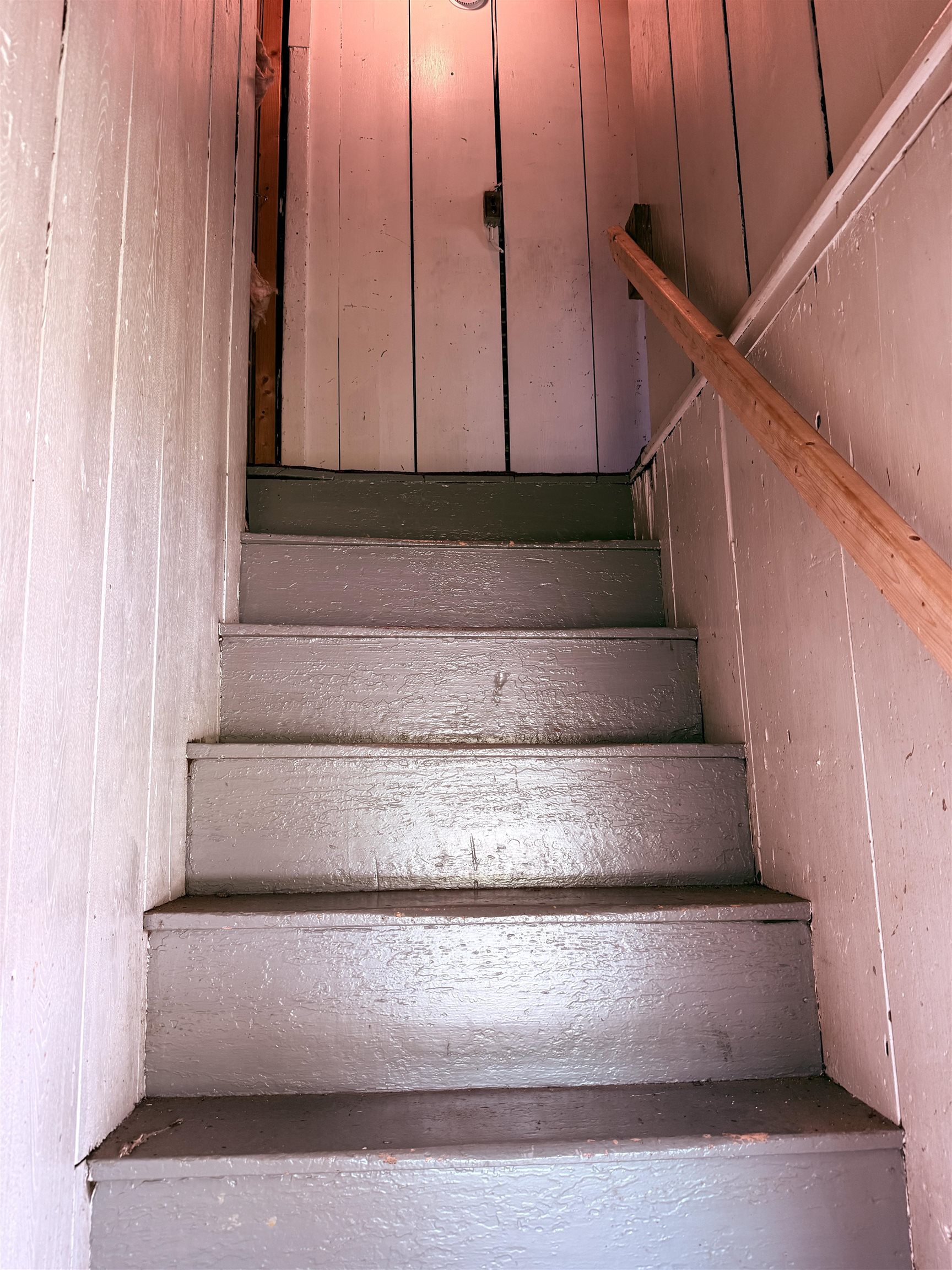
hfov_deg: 56.8
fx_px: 880
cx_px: 476
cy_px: 635
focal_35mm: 24
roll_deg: +1.1
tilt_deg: +11.0
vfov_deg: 71.6
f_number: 1.78
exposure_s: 1/60
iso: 250
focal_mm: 6.76
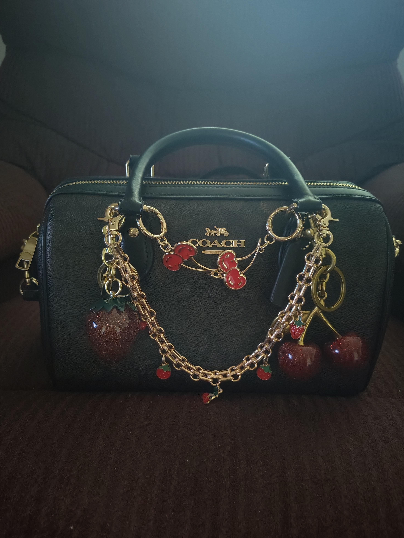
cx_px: 196
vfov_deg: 69.4
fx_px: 389
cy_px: 279
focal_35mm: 25
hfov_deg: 54.9
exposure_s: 1/8
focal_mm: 5.56
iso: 8192
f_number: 1.8
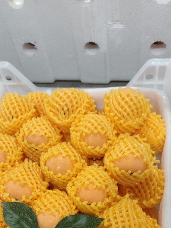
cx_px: 78
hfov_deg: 32.2
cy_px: 205
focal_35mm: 45
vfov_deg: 39.1
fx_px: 296
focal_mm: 5.84
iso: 400
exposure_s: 1/50
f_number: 1.6
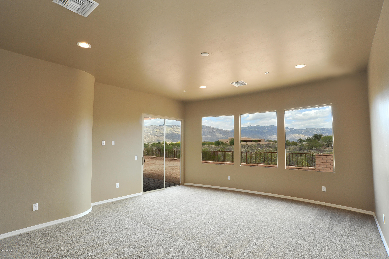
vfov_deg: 67.3
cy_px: 130
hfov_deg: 90.0
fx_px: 194
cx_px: 194
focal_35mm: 18
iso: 1000
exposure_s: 1/30
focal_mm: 18
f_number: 11
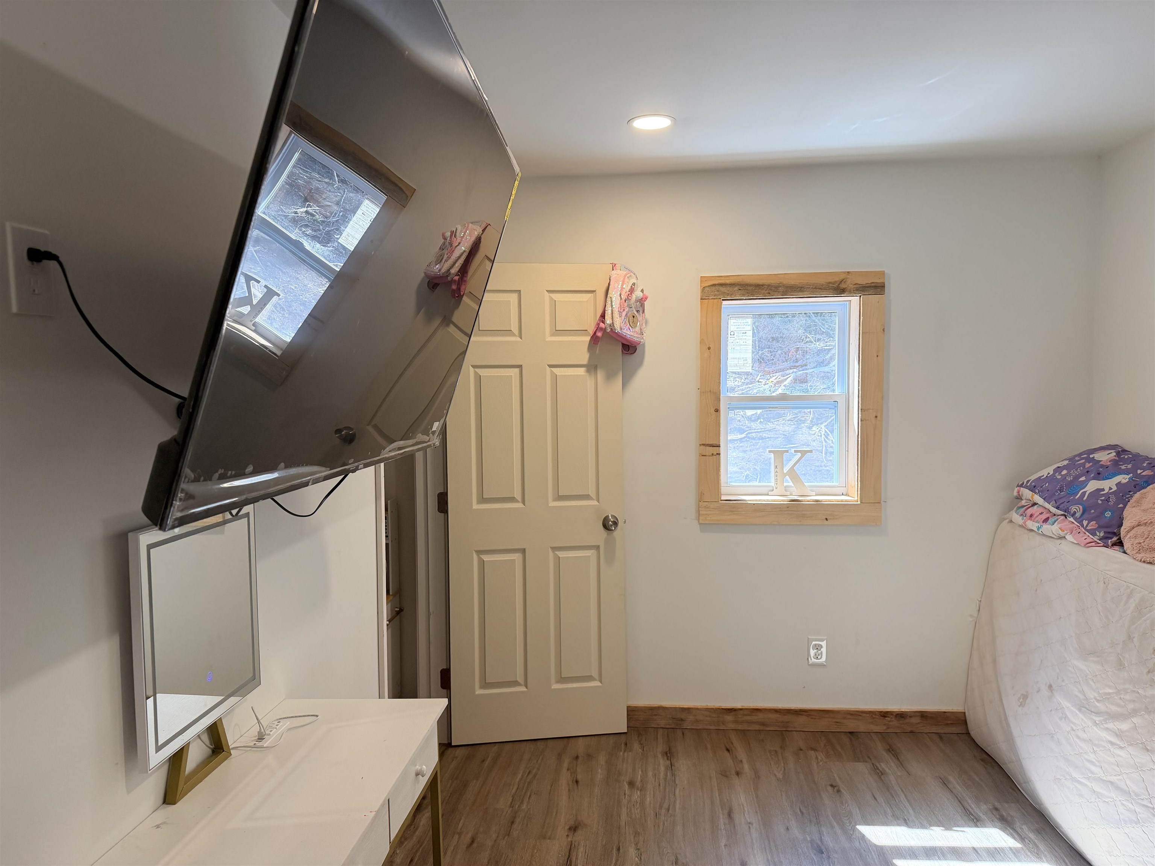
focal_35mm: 24
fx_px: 801
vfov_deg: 56.8
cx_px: 578
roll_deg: +1.5
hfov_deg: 71.6
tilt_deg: -3.6
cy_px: 433
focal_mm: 6.76
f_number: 1.78
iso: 160
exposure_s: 1/211
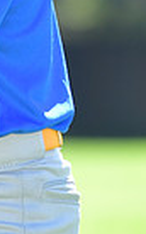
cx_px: -128
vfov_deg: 2.3
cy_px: -151
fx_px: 5940
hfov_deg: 1.4
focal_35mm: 931
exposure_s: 1/1000
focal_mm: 145
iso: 400
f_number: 4.5
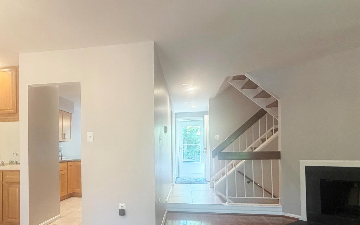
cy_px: 148
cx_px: 131
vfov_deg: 46.9
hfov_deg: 69.1
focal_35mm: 26
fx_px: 255
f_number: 2.2
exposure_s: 1/60
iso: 250
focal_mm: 2.22
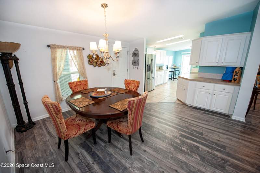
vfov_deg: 81.1
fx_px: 101
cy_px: 86
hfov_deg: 104.3
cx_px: 130
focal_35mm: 14
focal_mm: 14
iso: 1250
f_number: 3.2
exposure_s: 1/125
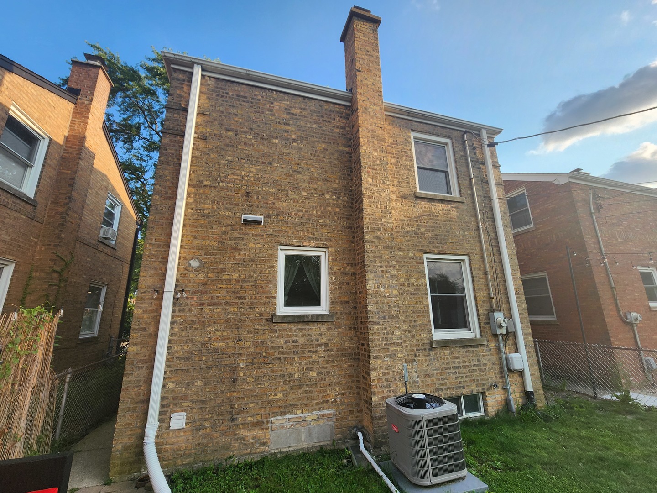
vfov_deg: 89.9
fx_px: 247
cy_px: 246
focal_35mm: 13
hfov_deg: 106.2
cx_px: 328
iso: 50
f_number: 2.2
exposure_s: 1/834
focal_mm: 2.2
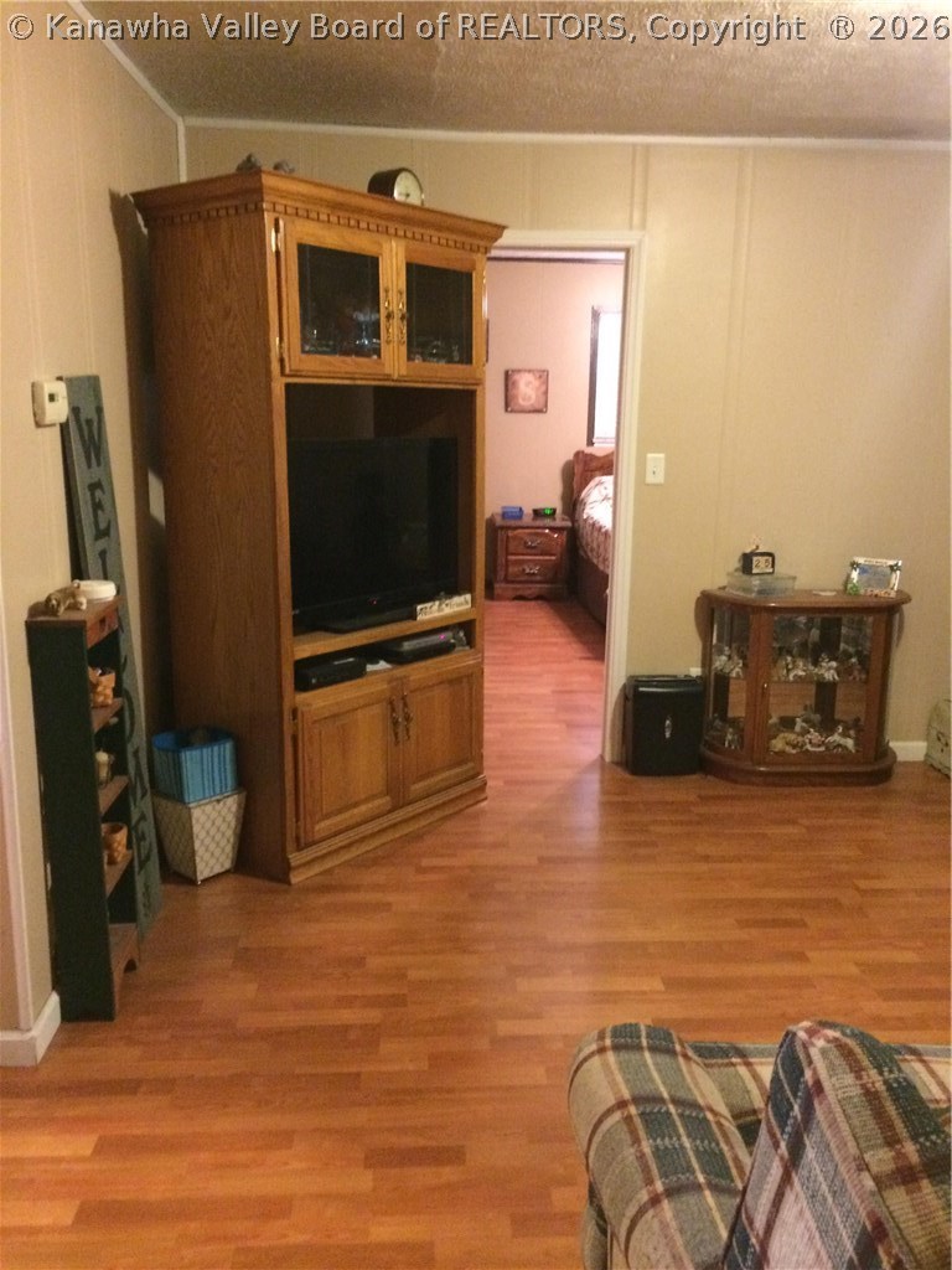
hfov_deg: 48.2
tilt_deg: -12.0
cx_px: 476
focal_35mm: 29
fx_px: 1063
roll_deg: +0.2
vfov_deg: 61.7
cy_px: 635
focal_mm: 4.15
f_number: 2.2
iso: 400
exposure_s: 1/15
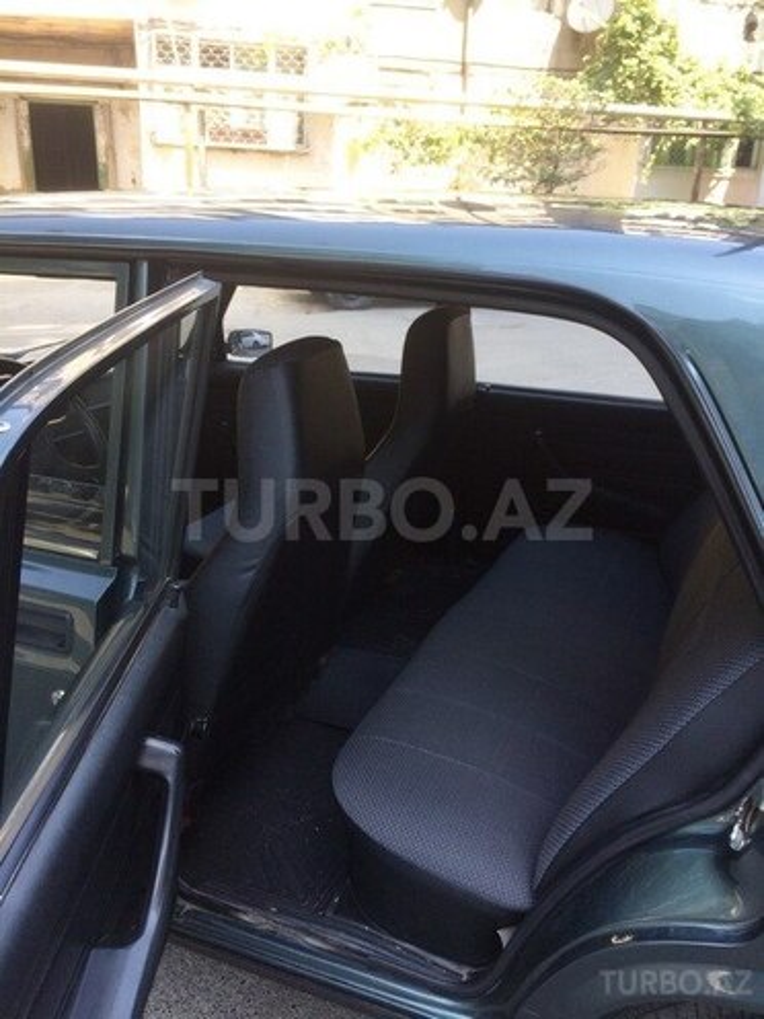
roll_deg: +1.4
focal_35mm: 29
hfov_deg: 48.2
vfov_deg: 61.7
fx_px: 853
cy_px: 510
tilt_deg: -23.9
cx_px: 382
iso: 32
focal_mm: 4.15
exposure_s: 1/216
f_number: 2.2
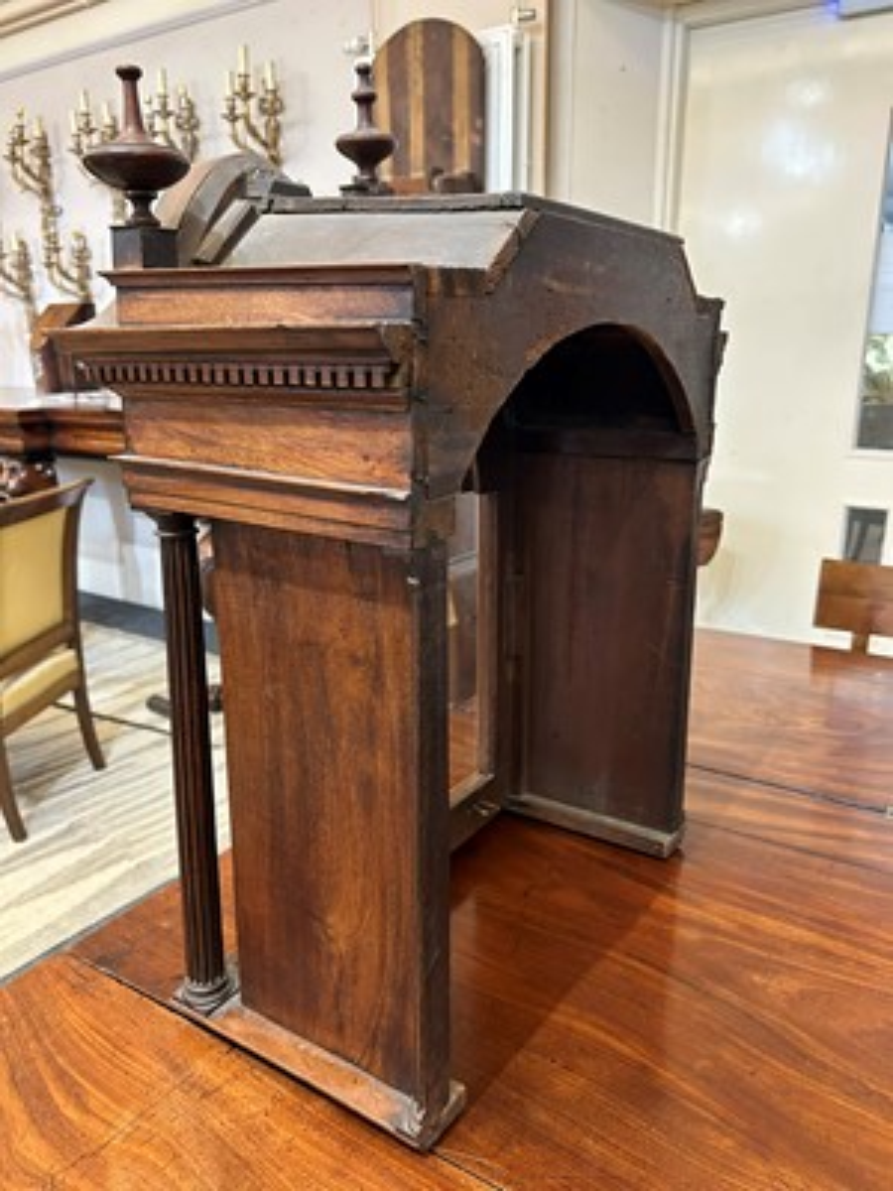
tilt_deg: -16.1
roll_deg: +0.4
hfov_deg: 53.1
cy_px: 596
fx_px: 894
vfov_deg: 67.3
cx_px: 446
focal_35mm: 26
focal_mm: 5.7
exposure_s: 1/50
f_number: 1.5
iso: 320
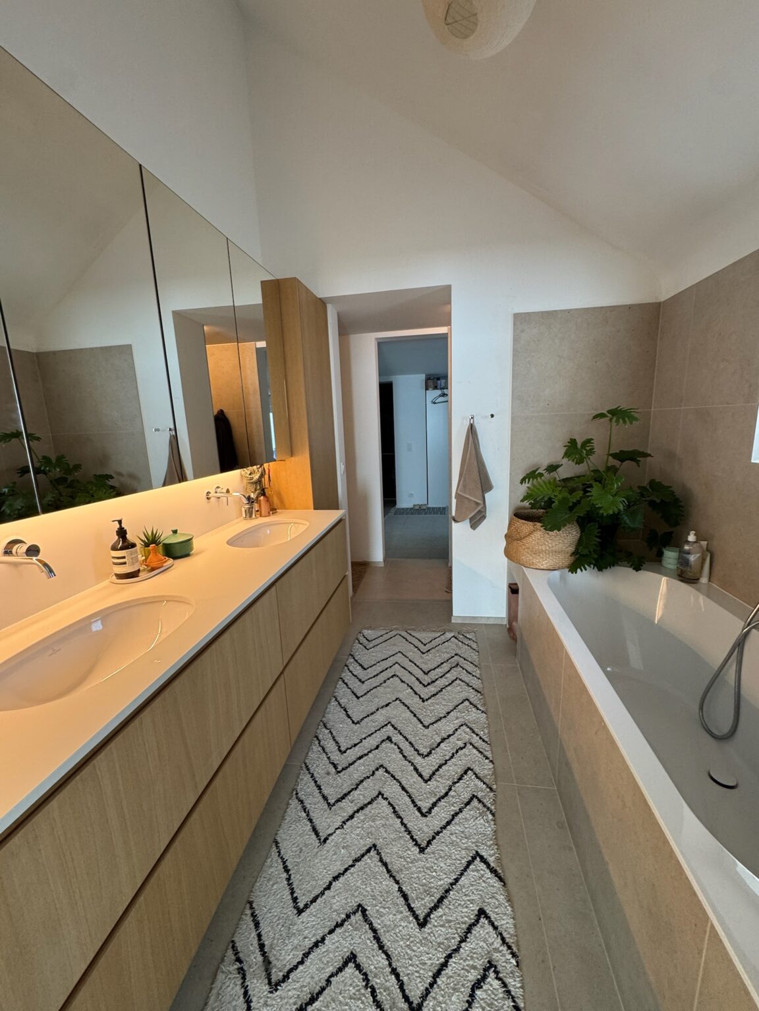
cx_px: 380
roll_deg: +1.5
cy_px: 506
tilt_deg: -10.0
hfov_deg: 85.7
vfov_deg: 102.1
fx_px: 409
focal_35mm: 14
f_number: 2.2
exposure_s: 1/50
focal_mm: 2.22
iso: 160
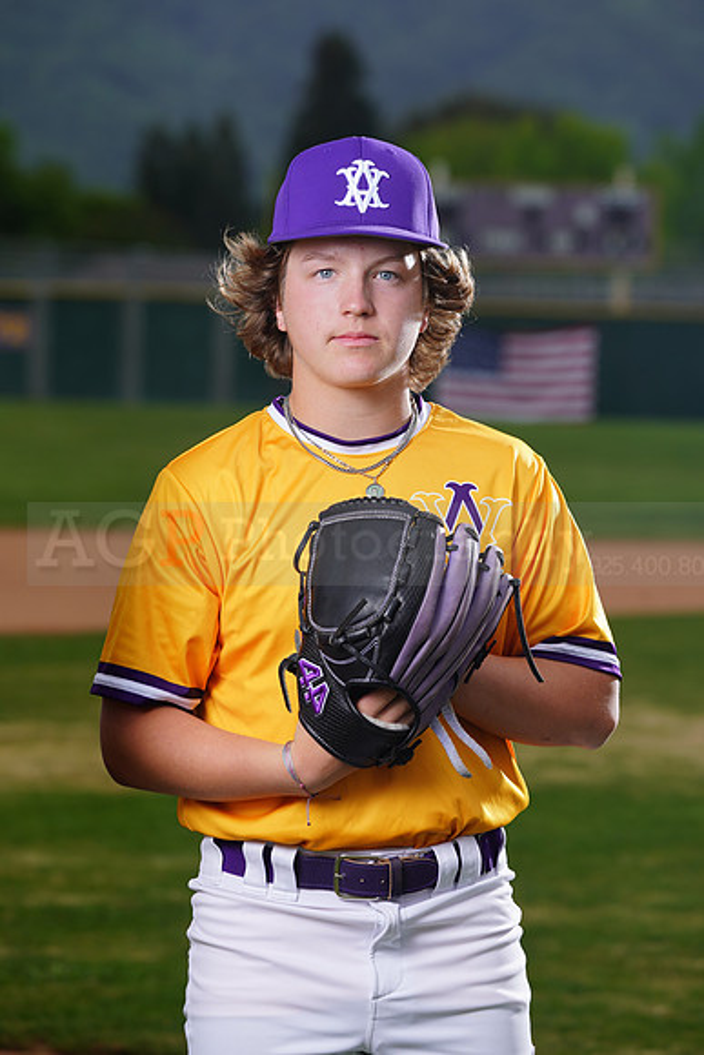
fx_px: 5863
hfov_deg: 6.9
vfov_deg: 10.3
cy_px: 528
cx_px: 352
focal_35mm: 200
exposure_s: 1/250
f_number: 8
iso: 100
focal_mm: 200
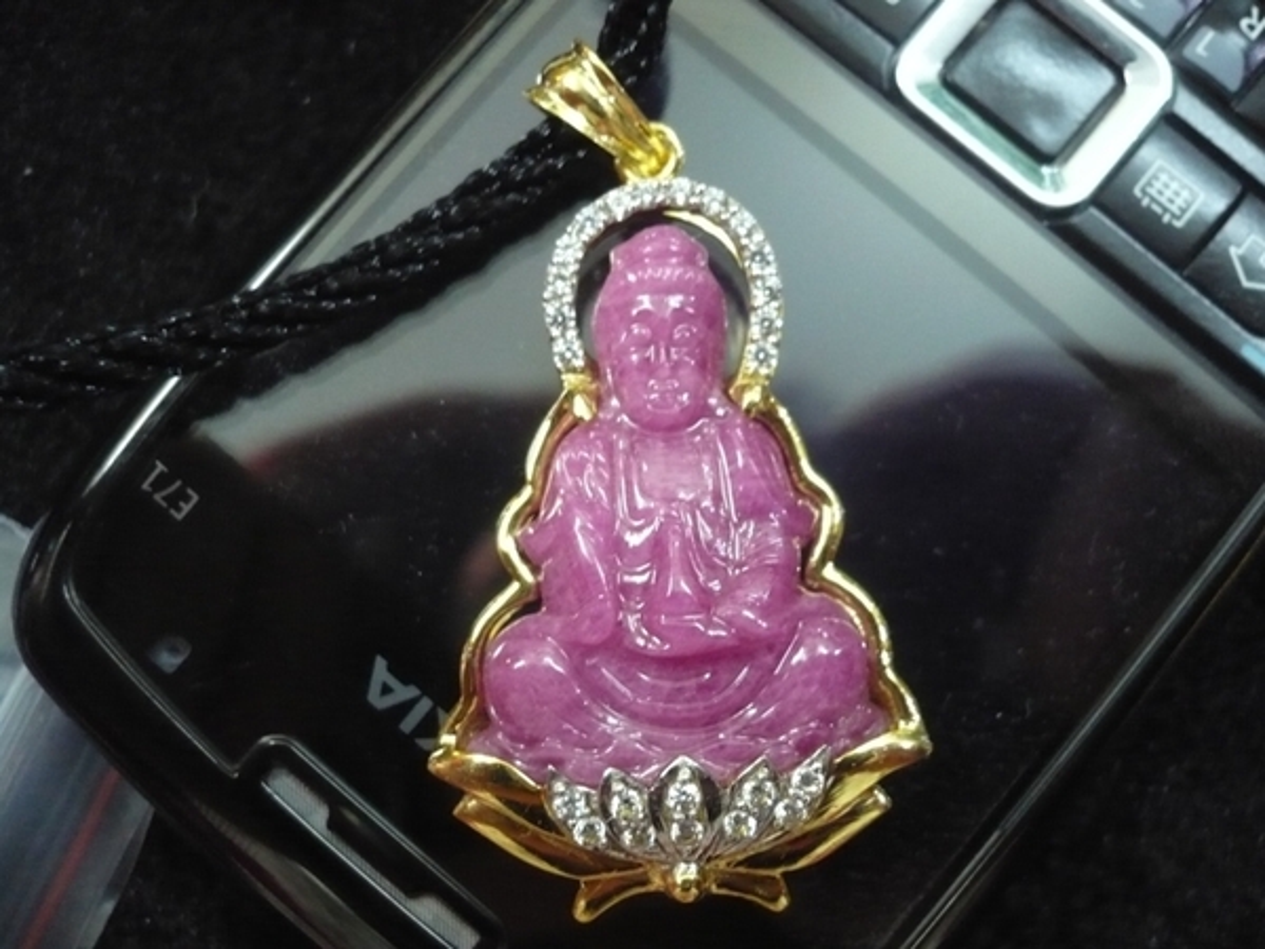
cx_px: 632
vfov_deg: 40.7
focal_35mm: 35
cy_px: 474
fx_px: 1279
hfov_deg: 52.6
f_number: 2.8
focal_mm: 5.8
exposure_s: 1/13
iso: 400
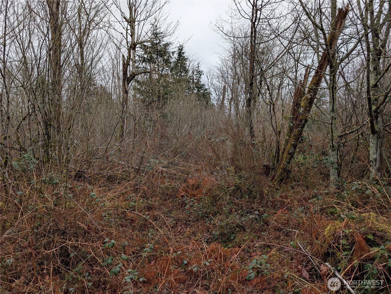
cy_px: 147
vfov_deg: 56.9
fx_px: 271
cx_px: 196
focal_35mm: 24
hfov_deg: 71.5
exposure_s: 1/553
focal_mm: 6.9
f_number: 1.68
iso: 23
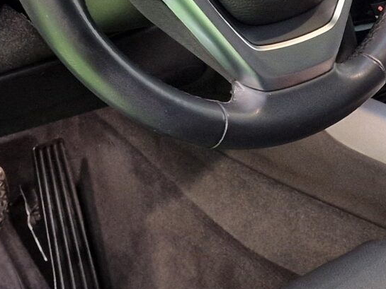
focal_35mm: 108
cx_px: 312
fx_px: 1205
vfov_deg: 13.7
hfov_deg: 18.0
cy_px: 71
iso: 320
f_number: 1.8
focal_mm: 6.4
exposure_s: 1/33
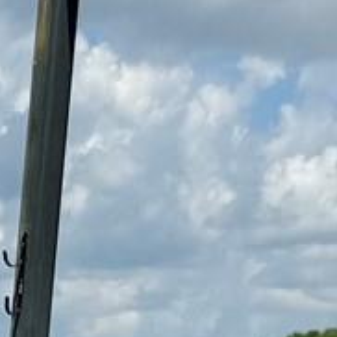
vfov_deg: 8.1
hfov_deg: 8.0
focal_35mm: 186
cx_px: -696
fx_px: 2049
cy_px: 985
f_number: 1.78
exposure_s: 1/7937
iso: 80
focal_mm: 6.76
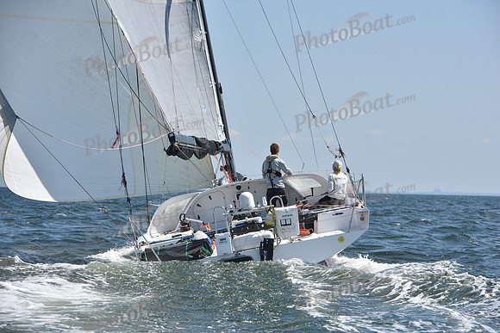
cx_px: 250
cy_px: 166
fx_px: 2014
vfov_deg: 9.5
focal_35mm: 145
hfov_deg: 14.2
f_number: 9
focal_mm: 145
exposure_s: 1/1250
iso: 320
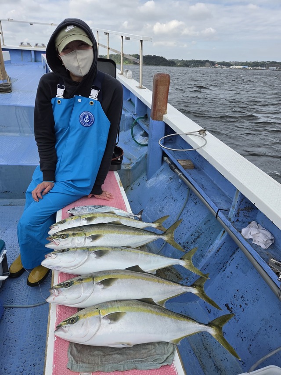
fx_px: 249
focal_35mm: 23
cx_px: 140
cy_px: 188
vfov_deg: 73.9
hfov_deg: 58.9
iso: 80
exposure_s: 1/4661
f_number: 1.8
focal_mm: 5.4
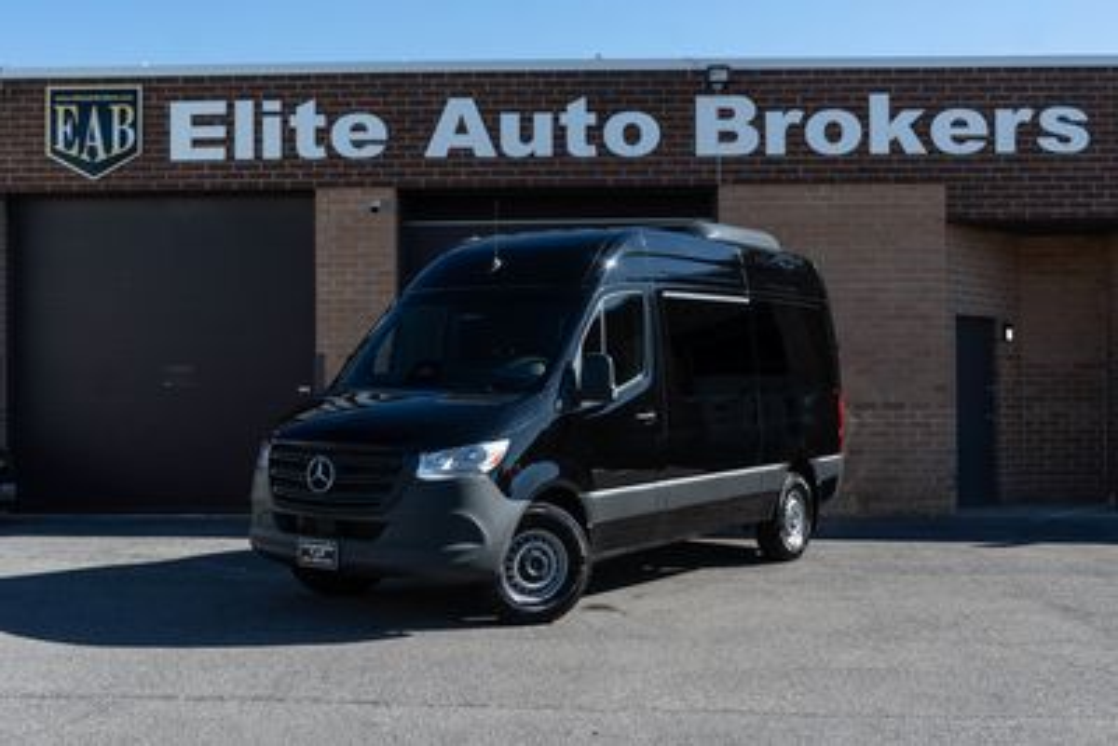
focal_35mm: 42
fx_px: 1305
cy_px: 373
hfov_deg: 46.4
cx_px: 559
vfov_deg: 31.9
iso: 125
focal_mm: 28
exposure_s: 1/640
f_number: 5
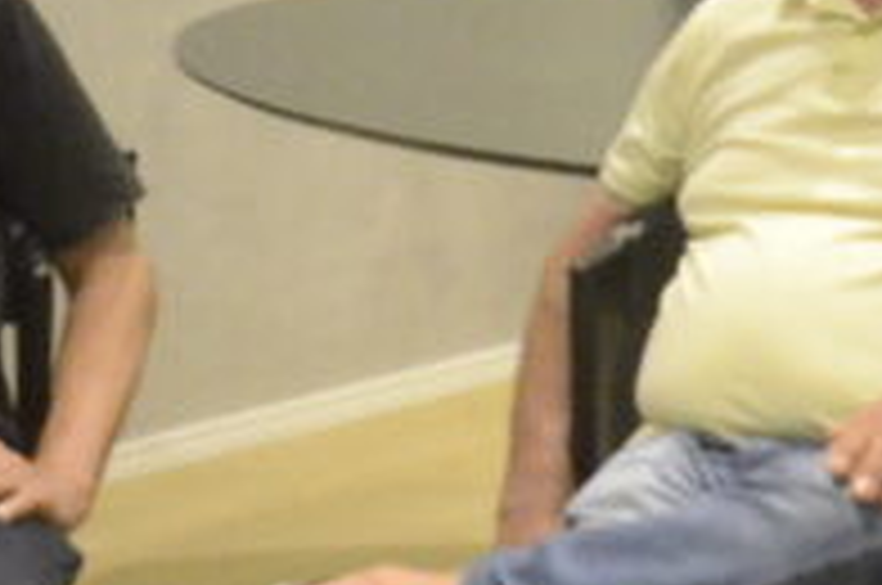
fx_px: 3449
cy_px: 54
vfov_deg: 9.6
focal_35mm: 141
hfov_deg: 14.3
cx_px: -32
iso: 6400
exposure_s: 1/250
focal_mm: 18
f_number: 5.6
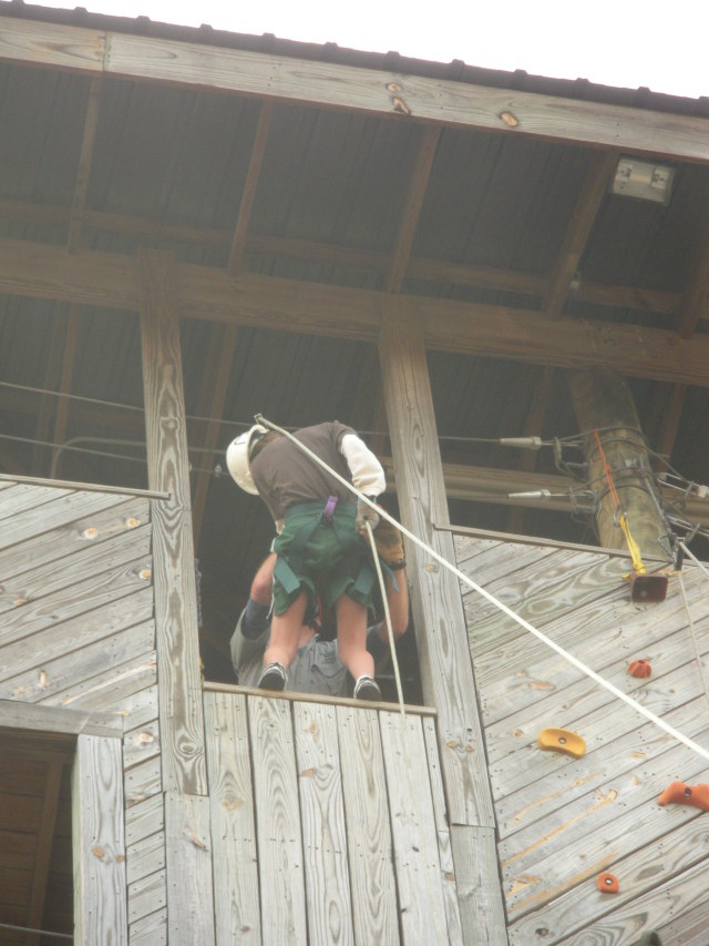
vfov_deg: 11.0
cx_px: 354
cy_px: 473
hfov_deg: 8.3
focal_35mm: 180
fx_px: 4914
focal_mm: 31.5
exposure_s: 1/110
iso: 177
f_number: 5.6
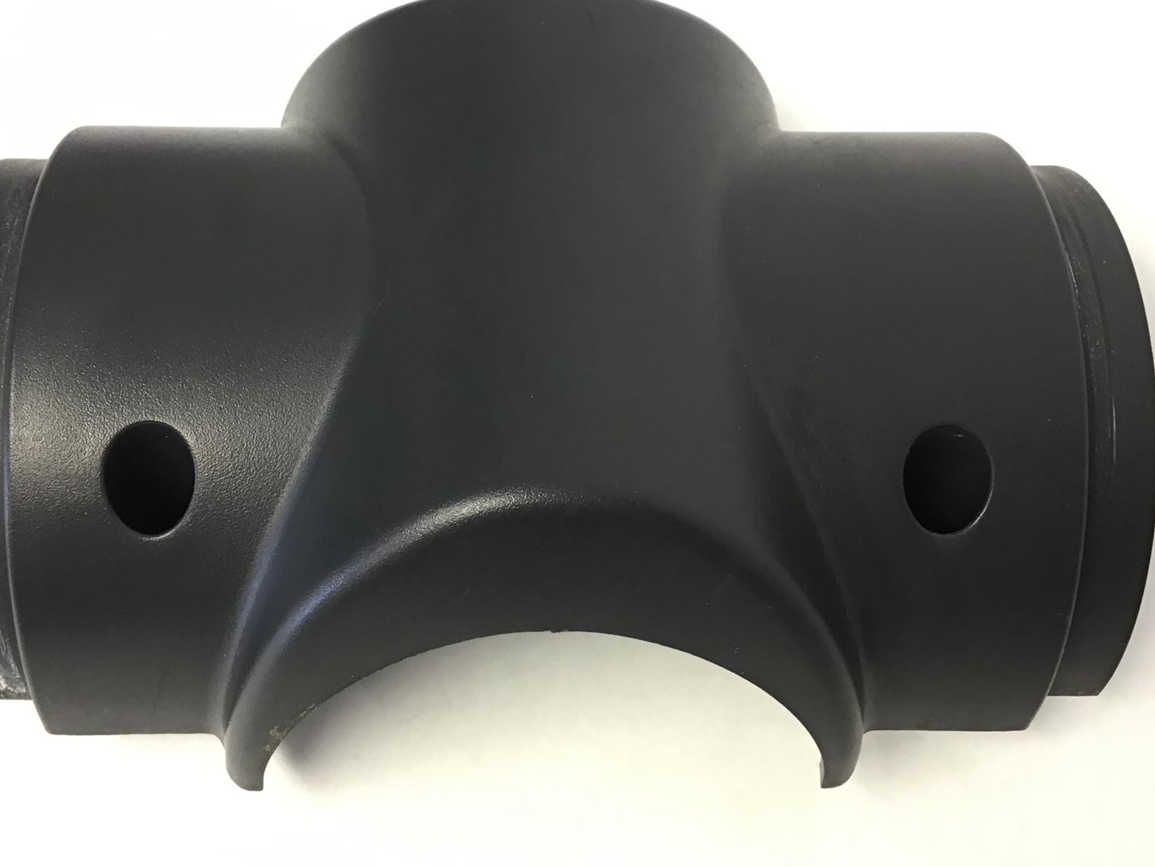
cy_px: 380
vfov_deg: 32.2
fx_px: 1502
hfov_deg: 42.0
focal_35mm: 45
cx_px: 502
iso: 50
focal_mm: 3.3
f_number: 2.4
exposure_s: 1/30
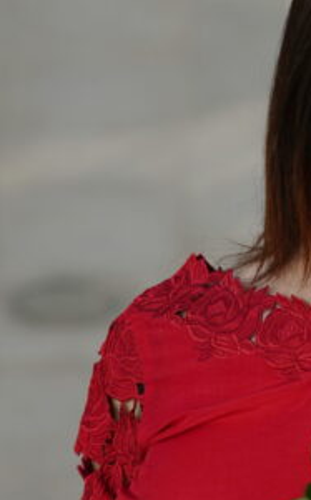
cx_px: 417
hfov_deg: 5.0
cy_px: 388
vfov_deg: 8.1
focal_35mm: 260
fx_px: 3533
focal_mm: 85
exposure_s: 1/320
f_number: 2.5
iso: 50
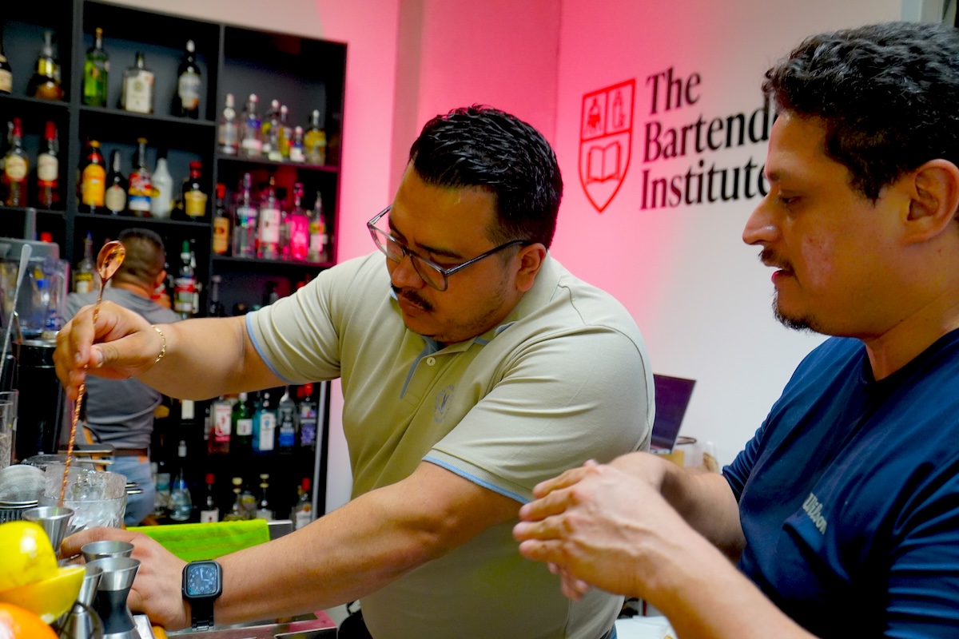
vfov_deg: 38.4
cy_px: 320
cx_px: 480
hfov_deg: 55.1
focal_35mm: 34
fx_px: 919
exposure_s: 1/160
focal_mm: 23
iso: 1250
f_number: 4
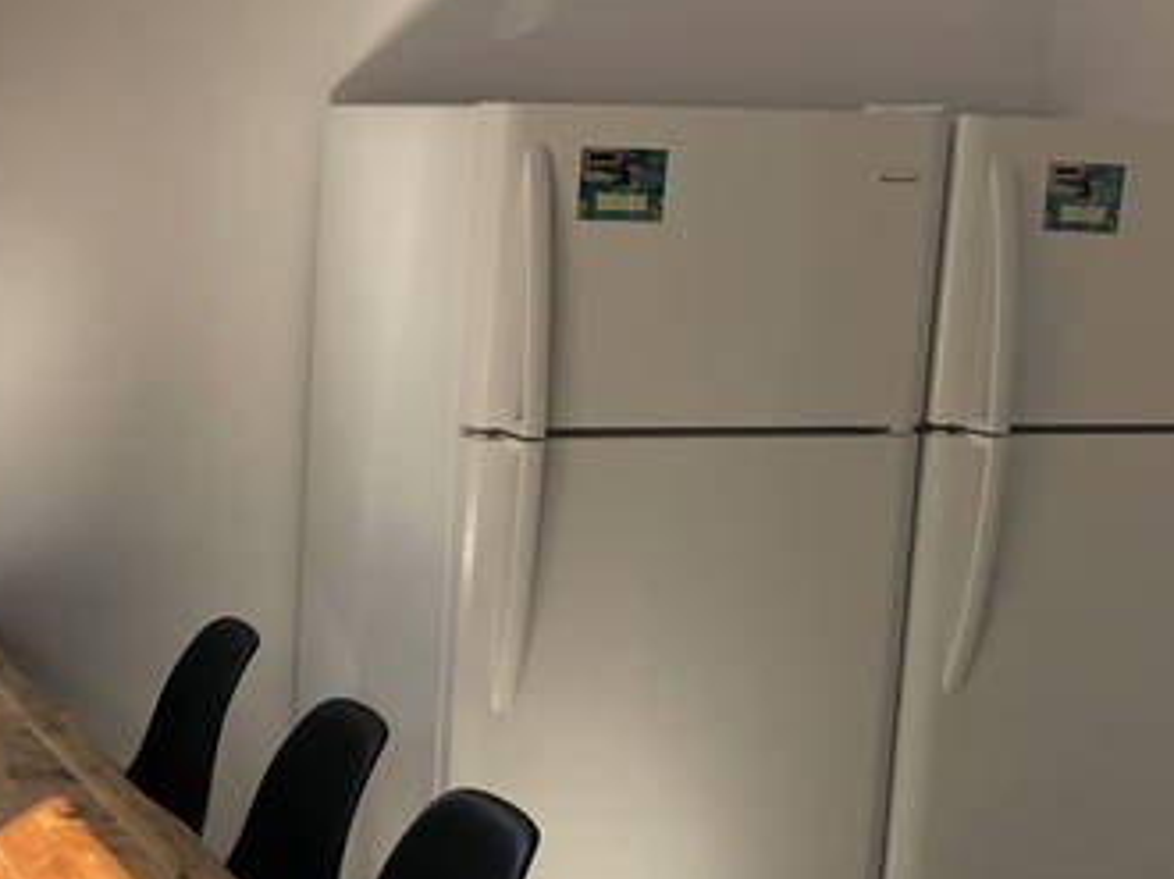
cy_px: 523
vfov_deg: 21.9
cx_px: 100
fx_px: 2271
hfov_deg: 27.8
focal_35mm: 67
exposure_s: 1/120
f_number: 1.8
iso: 32
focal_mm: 3.99
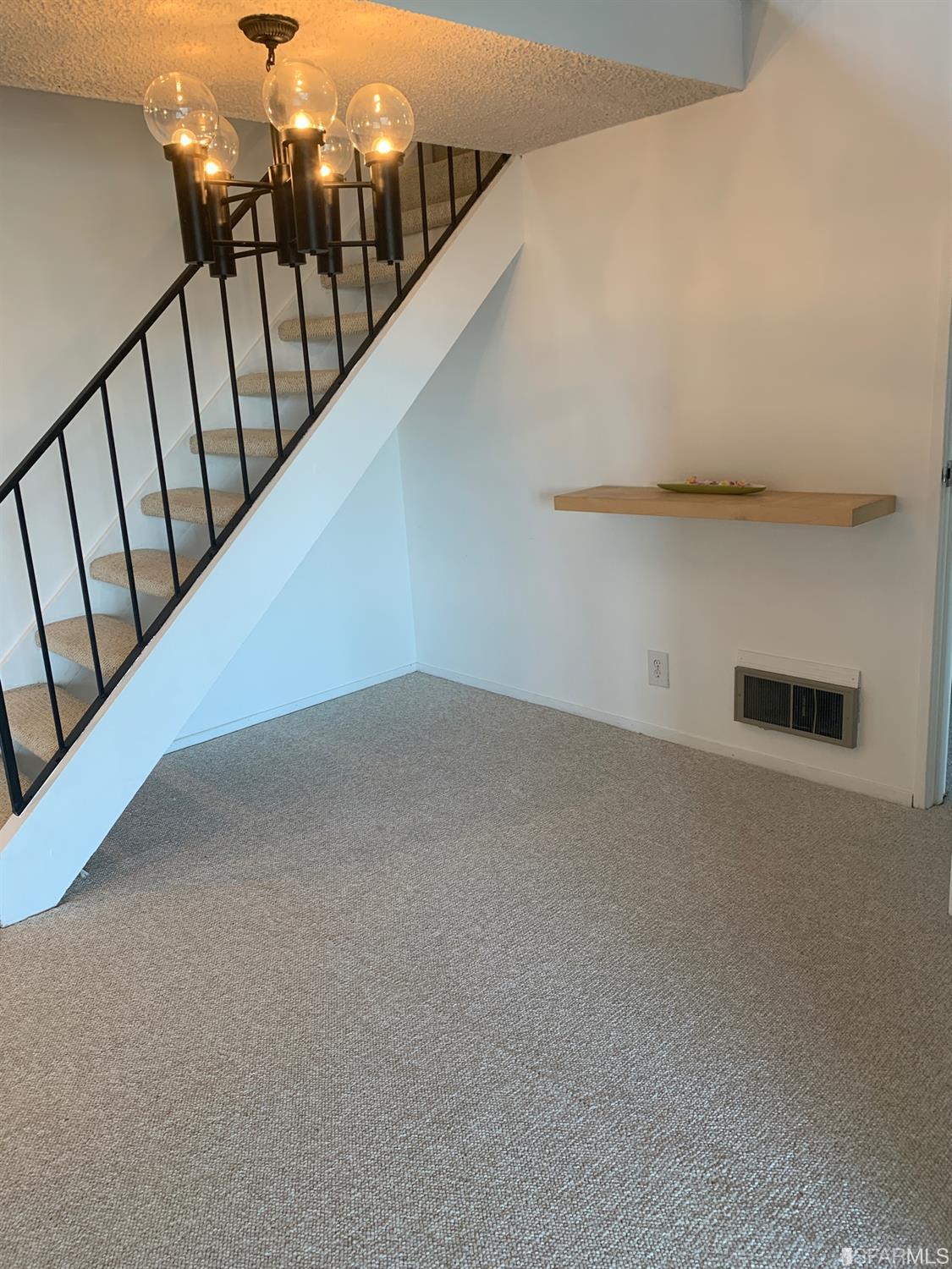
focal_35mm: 26
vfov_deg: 67.3
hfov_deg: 53.1
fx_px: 953
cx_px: 476
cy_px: 634
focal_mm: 4.25
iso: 64
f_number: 1.8
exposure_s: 1/60
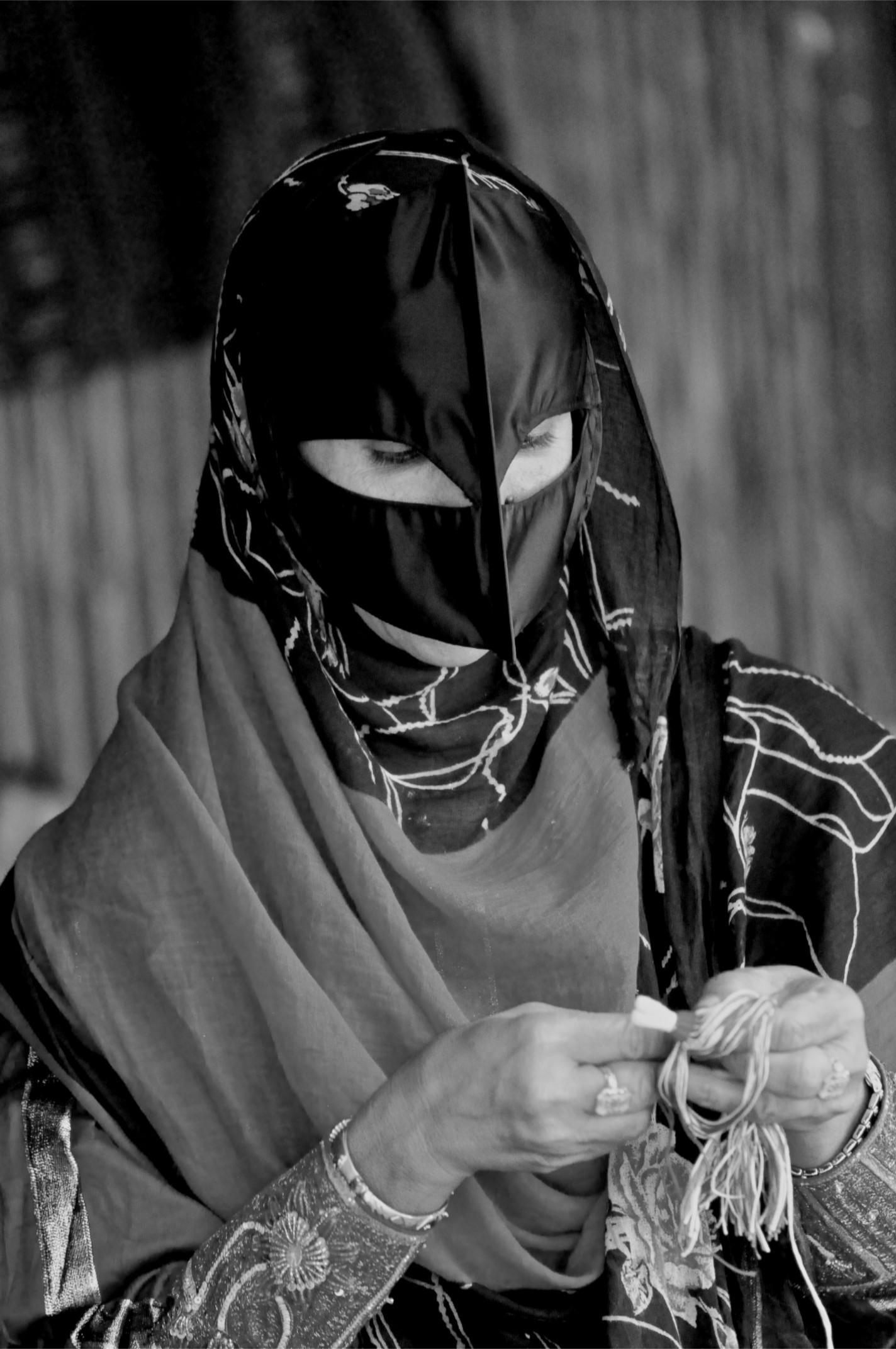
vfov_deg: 13.1
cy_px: 674
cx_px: 448
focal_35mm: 158
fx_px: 5895
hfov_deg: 8.7
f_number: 2.8
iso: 3200
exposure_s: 1/800
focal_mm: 105
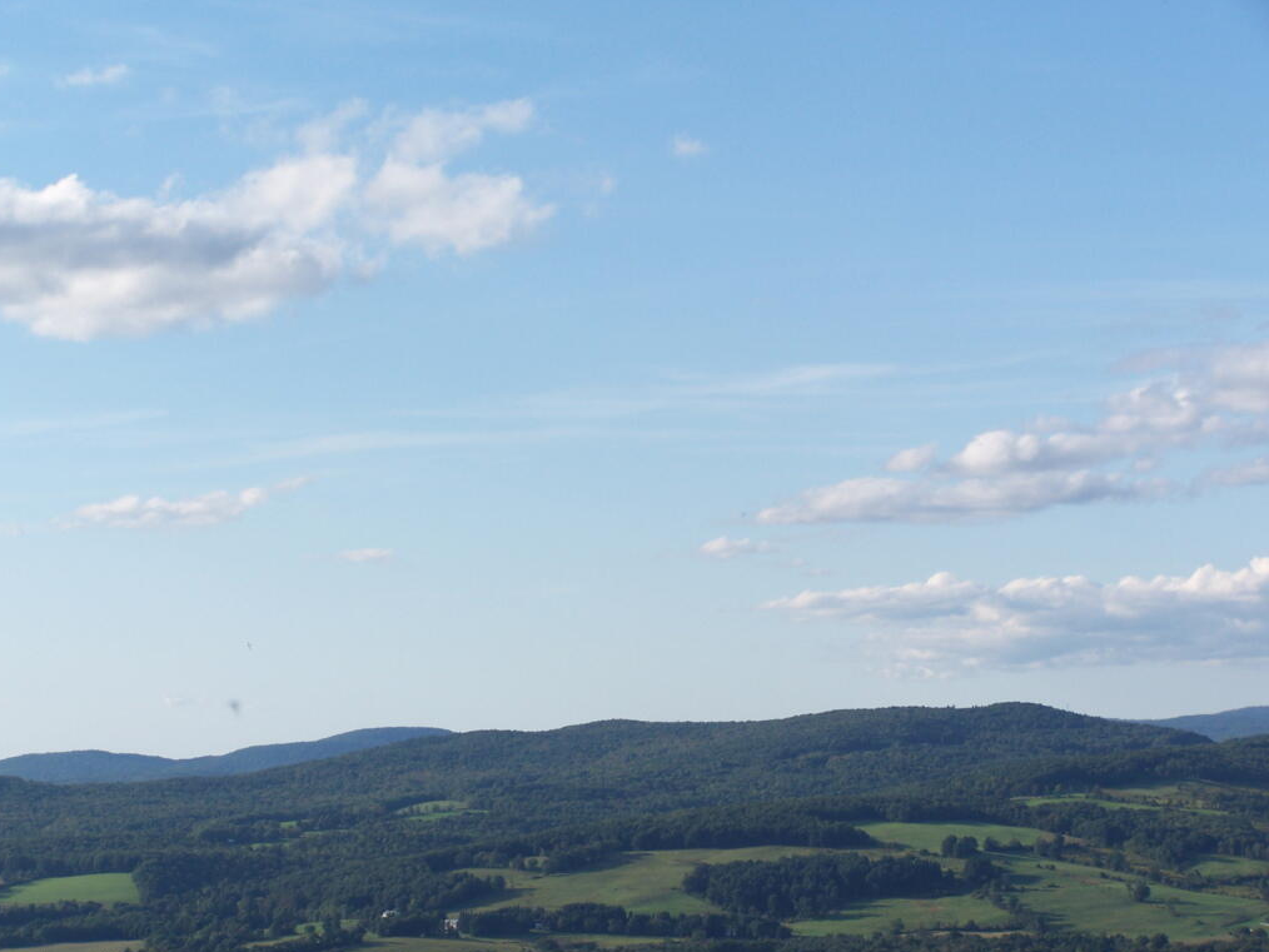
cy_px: 478
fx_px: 3887
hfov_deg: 18.5
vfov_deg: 14.0
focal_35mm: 106
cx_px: 629
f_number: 4.5
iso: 80
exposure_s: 1/640
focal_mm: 17.5
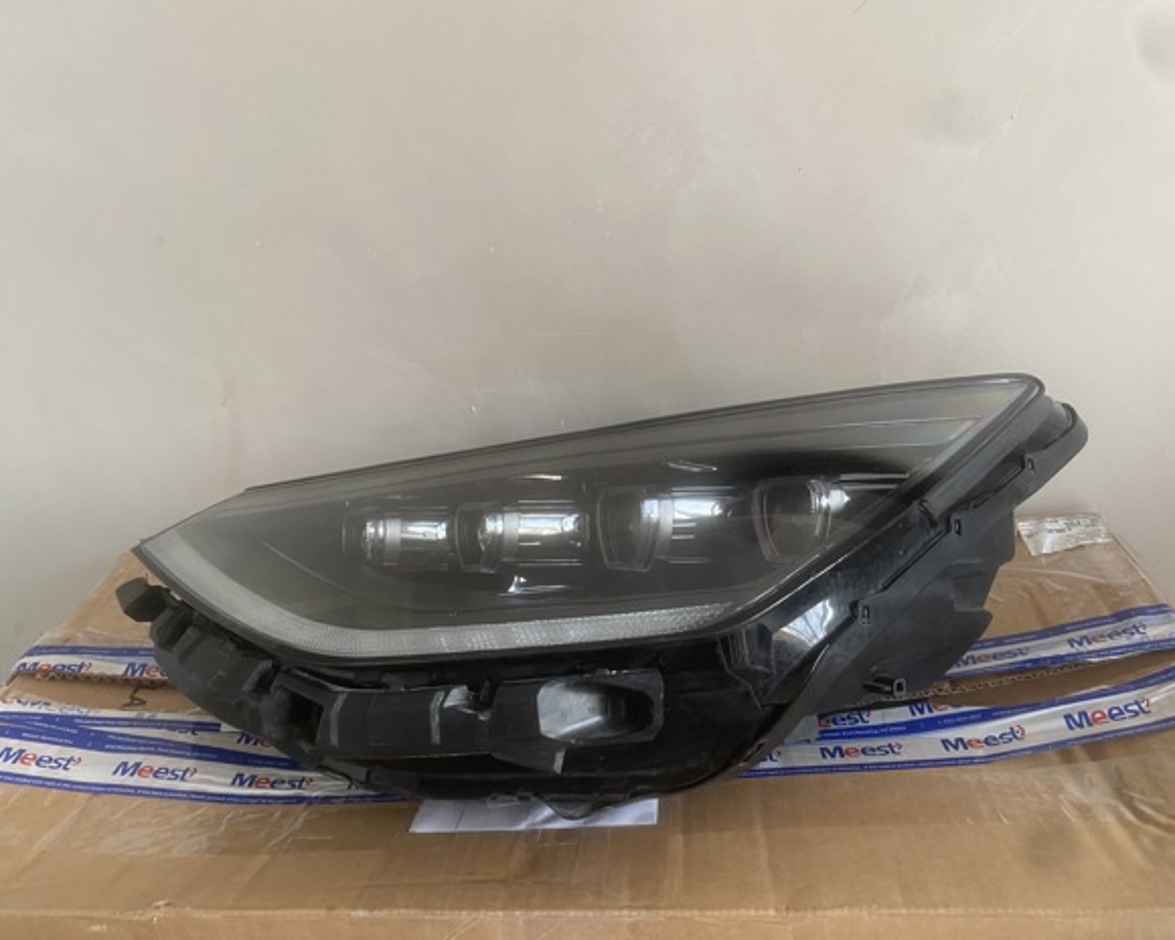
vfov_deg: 51.5
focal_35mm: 28
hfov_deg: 62.2
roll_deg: +4.1
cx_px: 608
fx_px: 974
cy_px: 469
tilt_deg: -23.7
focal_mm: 4.25
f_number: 1.8
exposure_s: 1/60
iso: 160
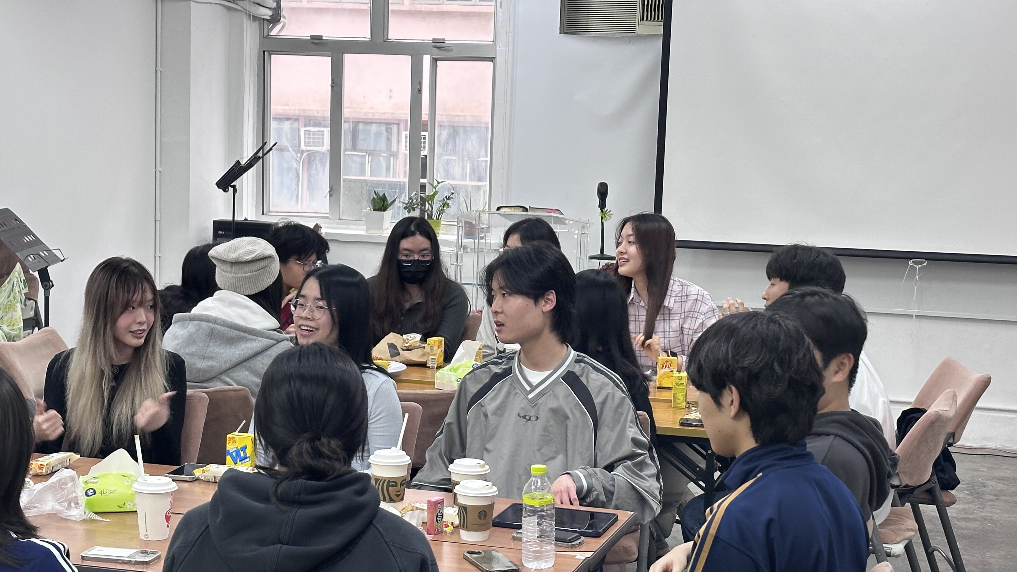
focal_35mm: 65
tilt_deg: -8.0
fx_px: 1753
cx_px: 479
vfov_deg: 18.5
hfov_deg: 32.3
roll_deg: -1.0
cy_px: 338
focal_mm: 6.86
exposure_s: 1/50
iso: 80
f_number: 1.78
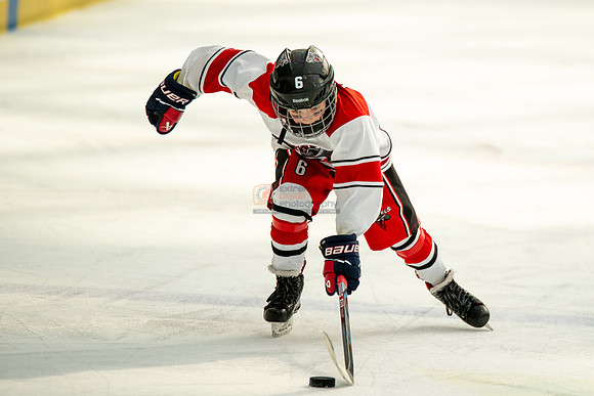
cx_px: 425
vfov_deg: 3.1
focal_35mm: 438
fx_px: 7222
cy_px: 136
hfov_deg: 4.7
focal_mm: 300
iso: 1600
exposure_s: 1/2500
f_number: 3.2
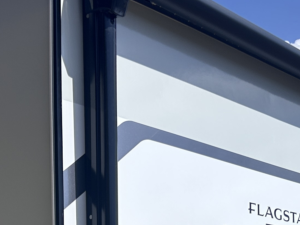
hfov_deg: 20.4
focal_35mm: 96
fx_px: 832
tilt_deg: +1.5
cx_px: 139
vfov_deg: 14.6
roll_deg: +1.0
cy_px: 312
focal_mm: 5.7
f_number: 1.5
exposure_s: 1/8696
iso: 50
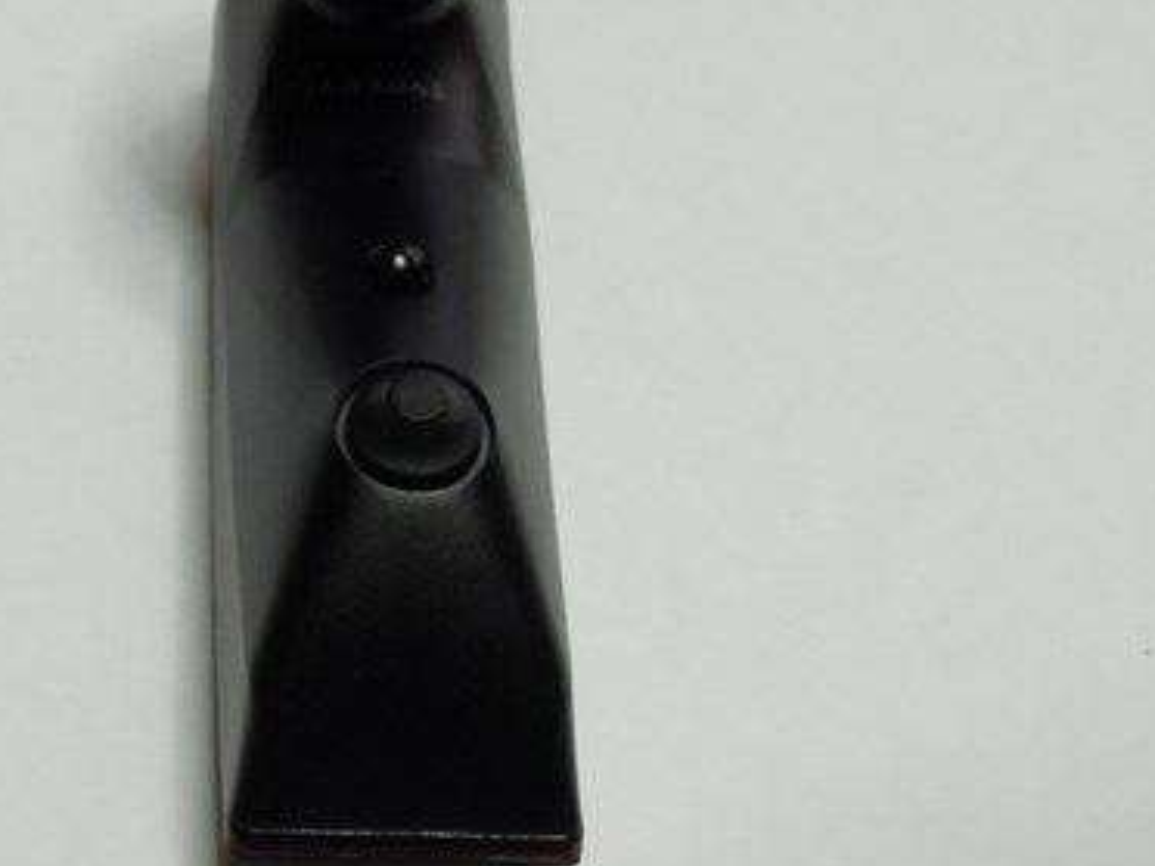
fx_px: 3670
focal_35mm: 110
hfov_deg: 17.3
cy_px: 484
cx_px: -118
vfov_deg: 13.5
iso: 160
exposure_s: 1/2.5
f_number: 7.4
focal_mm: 7.2
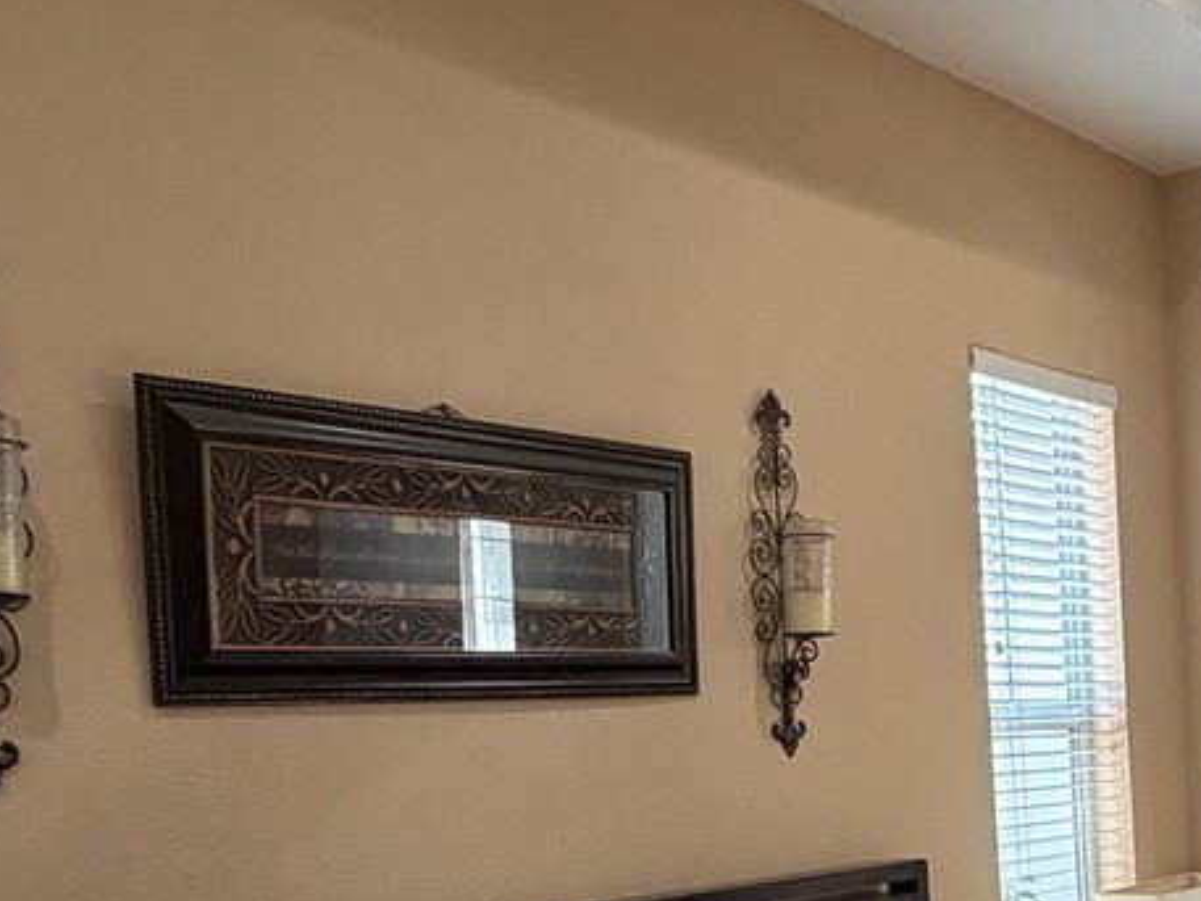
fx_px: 1700
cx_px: 1030
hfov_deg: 36.9
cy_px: 851
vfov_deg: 28.3
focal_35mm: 49
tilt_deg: -4.5
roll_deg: +3.6
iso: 200
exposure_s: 1/120
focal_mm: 2.22
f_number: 2.2
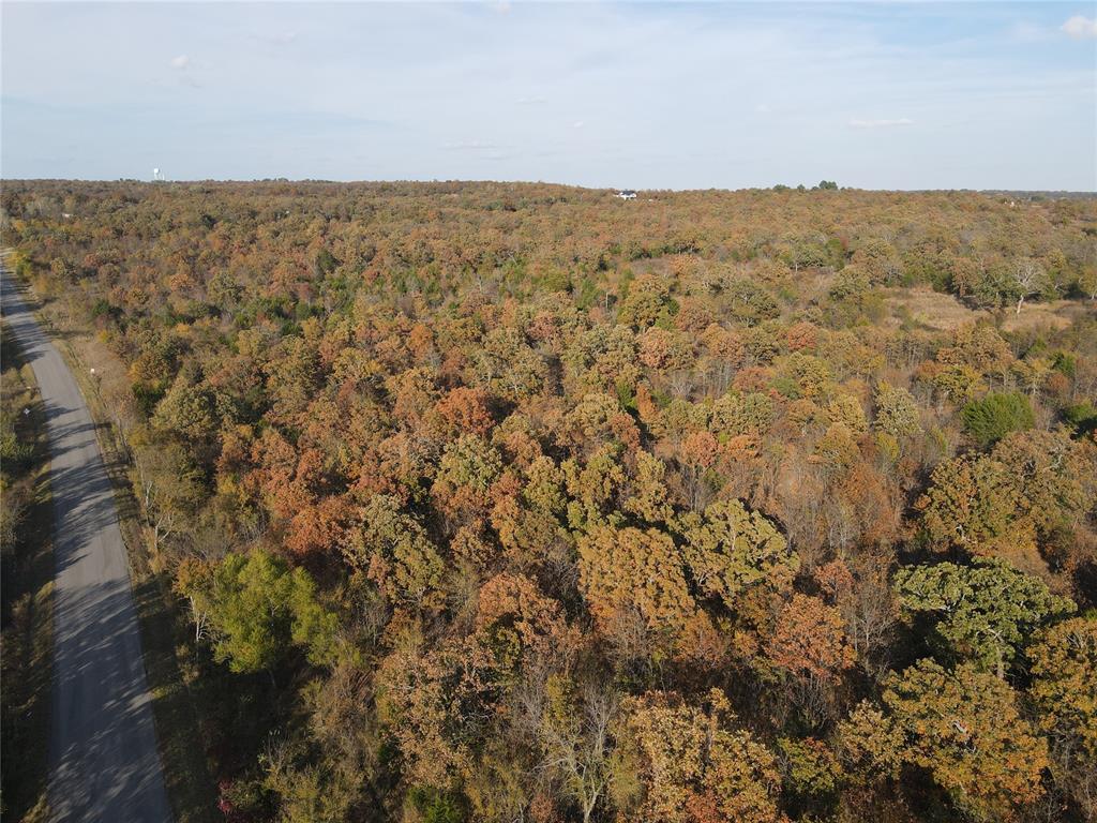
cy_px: 412
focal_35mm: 24
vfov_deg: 56.8
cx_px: 548
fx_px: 761
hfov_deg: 71.6
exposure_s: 1/500
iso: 100
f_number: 2.8
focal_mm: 4.5
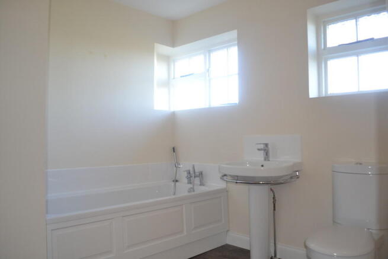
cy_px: 130
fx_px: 291
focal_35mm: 27
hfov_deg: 67.4
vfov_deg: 48.0
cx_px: 194
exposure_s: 1/60
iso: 400
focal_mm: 18
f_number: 4
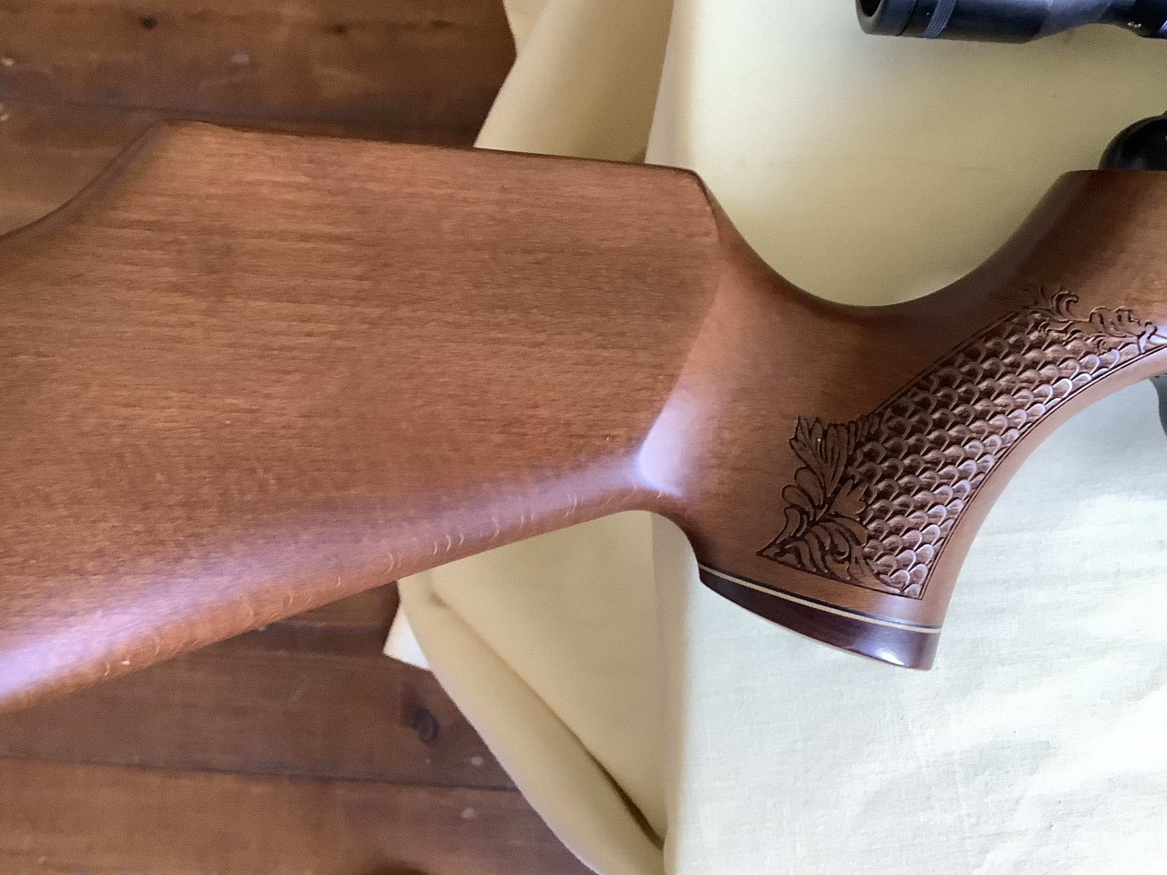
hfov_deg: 45.7
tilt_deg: -85.4
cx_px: 539
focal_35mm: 41
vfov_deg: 34.9
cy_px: 317
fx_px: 1382
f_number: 2.4
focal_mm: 3.3
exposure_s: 1/50
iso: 320
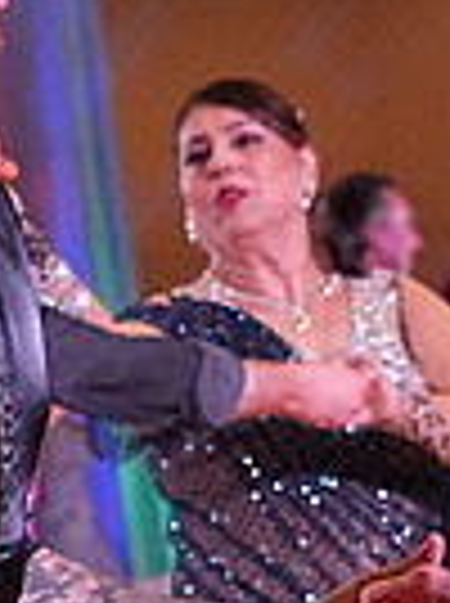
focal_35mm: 375
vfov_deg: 5.3
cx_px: 286
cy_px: 855
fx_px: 6521
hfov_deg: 4.0
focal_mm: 60
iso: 3200
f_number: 5
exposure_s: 1/400
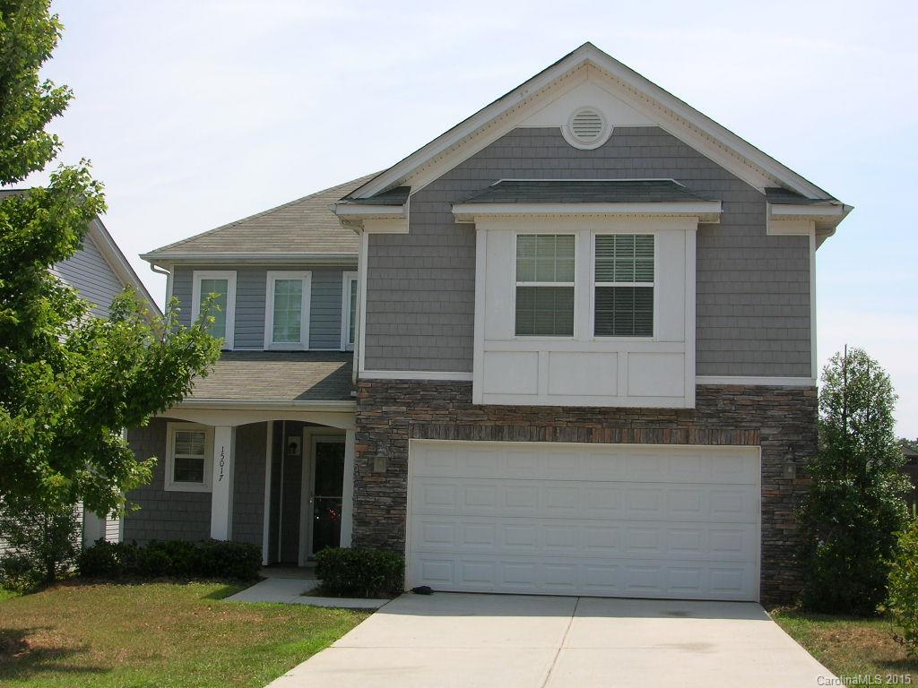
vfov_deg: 31.5
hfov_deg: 41.2
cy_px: 344
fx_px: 1220
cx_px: 459
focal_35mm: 46
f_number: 5.4
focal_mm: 7.7
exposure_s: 1/287
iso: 50
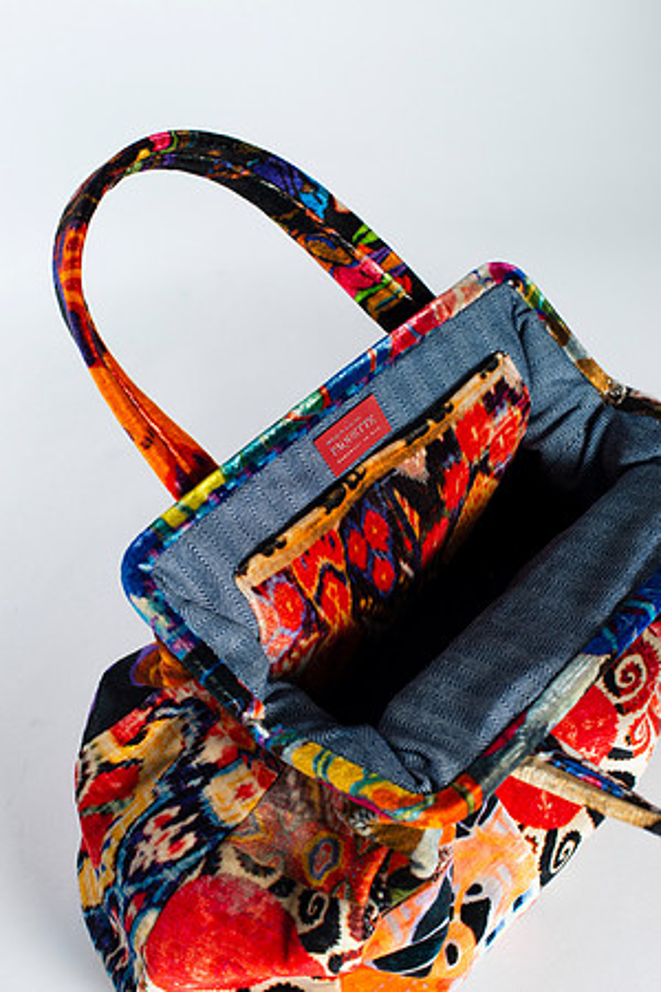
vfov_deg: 39.6
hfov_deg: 27.0
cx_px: 330
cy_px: 496
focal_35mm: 50
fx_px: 1377
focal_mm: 50
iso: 200
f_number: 7.1
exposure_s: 1/200
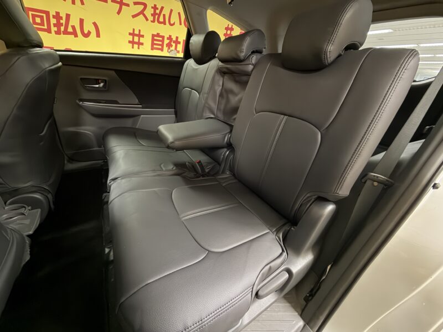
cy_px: 166
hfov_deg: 102.1
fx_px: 179
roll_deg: -5.3
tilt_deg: -26.5
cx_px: 222
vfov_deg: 85.7
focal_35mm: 14
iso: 640
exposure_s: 1/13
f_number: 2.2
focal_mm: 2.22
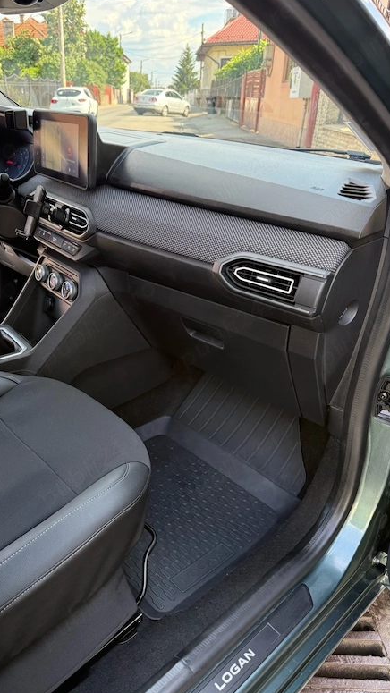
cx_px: 133
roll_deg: -0.6
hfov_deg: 42.4
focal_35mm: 27
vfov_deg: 69.9
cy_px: 346
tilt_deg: -24.9
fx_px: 496
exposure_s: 1/243
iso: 100
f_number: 1.78
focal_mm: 6.76
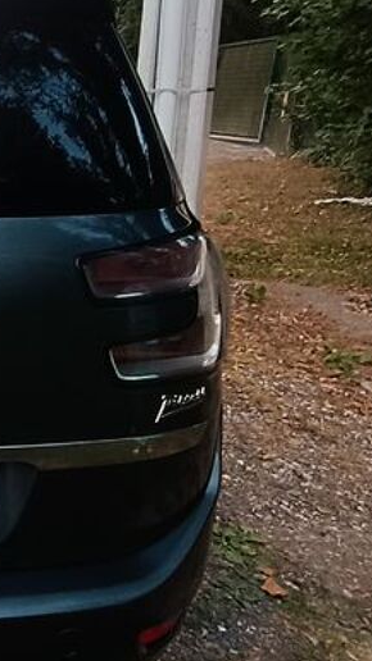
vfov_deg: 45.4
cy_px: 293
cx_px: -219
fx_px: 790
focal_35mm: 45
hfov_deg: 21.3
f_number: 2.2
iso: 160
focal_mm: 1.66
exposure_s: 1/50
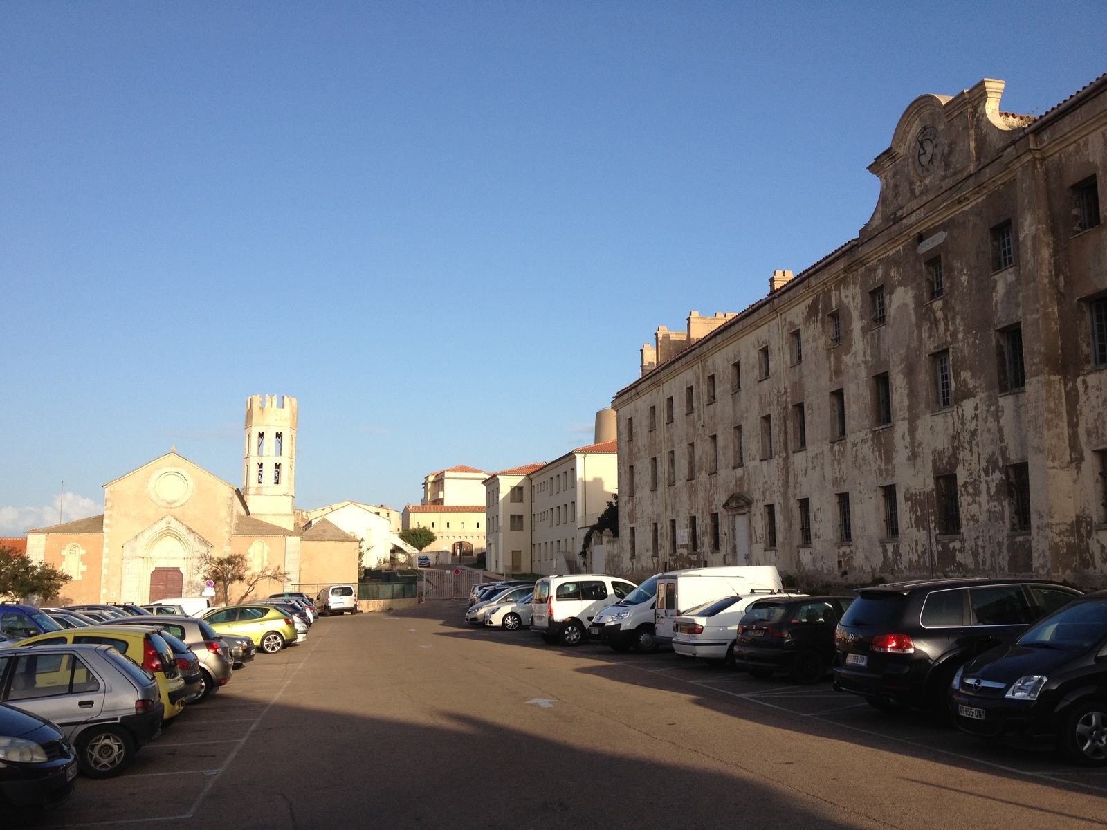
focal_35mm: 35
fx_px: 1119
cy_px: 415
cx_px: 554
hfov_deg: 52.6
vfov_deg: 40.7
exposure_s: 1/1151
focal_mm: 4.28
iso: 64
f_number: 2.4
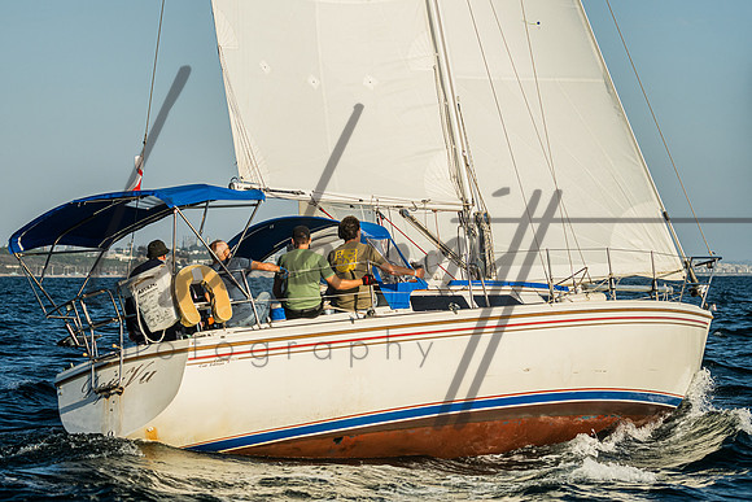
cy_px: 234
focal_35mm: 148
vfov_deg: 9.3
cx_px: 385
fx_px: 3087
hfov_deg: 13.9
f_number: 5.6
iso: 400
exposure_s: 1/5000
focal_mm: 115
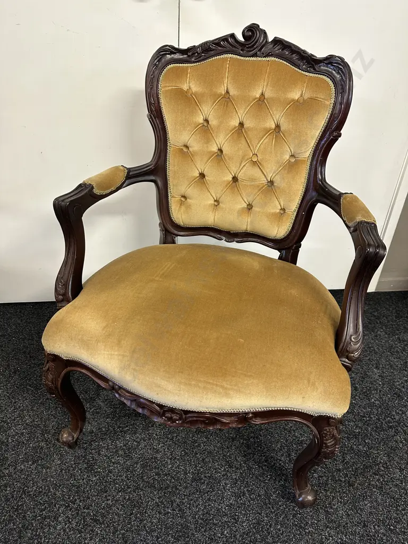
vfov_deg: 71.6
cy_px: 272
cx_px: 204
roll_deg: -3.6
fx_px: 377
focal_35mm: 24
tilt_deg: -32.9
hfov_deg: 56.8
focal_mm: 6.86
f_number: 1.78
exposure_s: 1/50
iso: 250
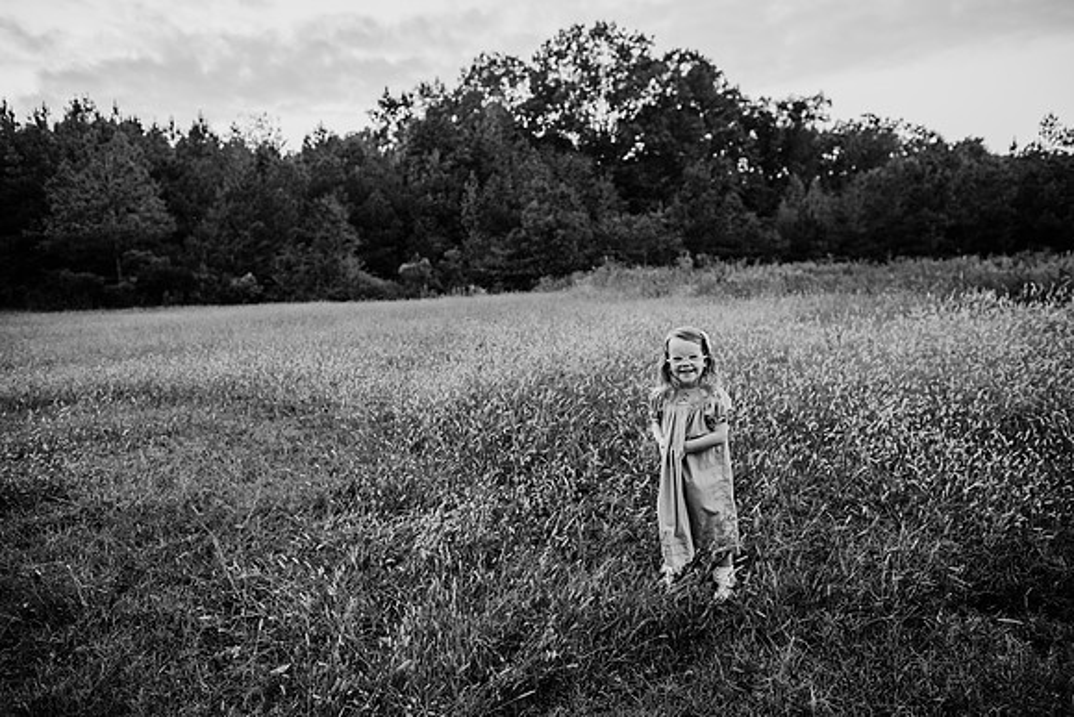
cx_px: 537
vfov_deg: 53.2
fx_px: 716
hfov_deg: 73.7
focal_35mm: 24
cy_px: 358
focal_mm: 24
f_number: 2.8
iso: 500
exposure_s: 1/500
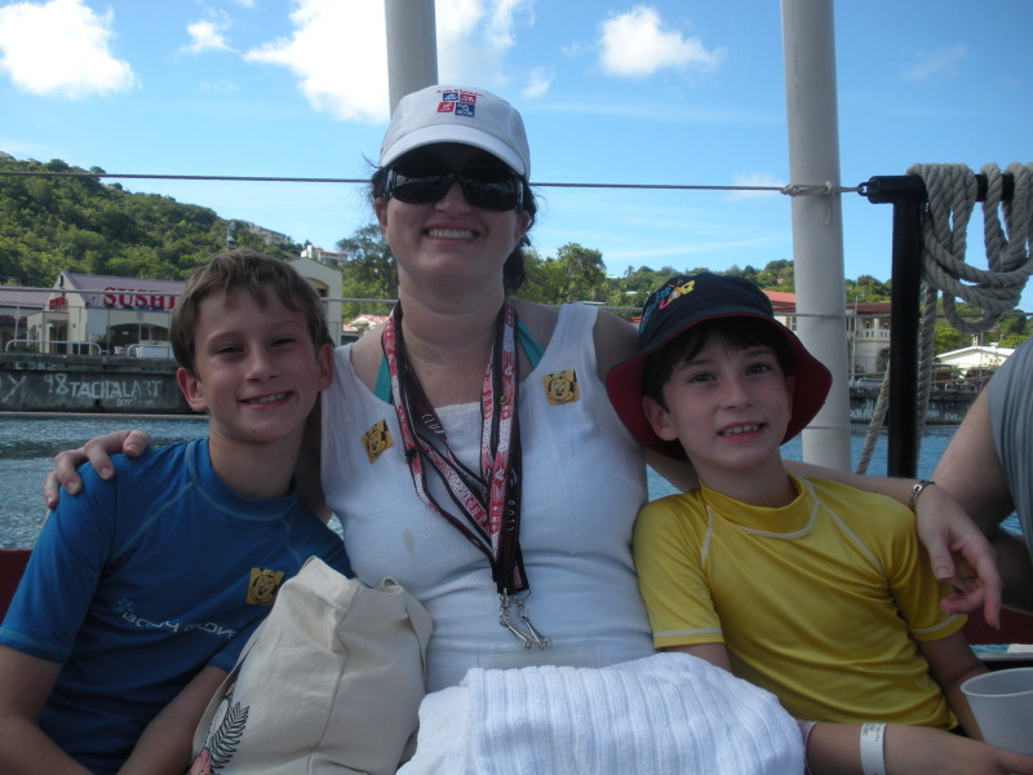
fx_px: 1074
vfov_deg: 39.7
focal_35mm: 36
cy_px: 388
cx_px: 516
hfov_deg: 51.4
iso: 64
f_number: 3.5
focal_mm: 6.3
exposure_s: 1/413
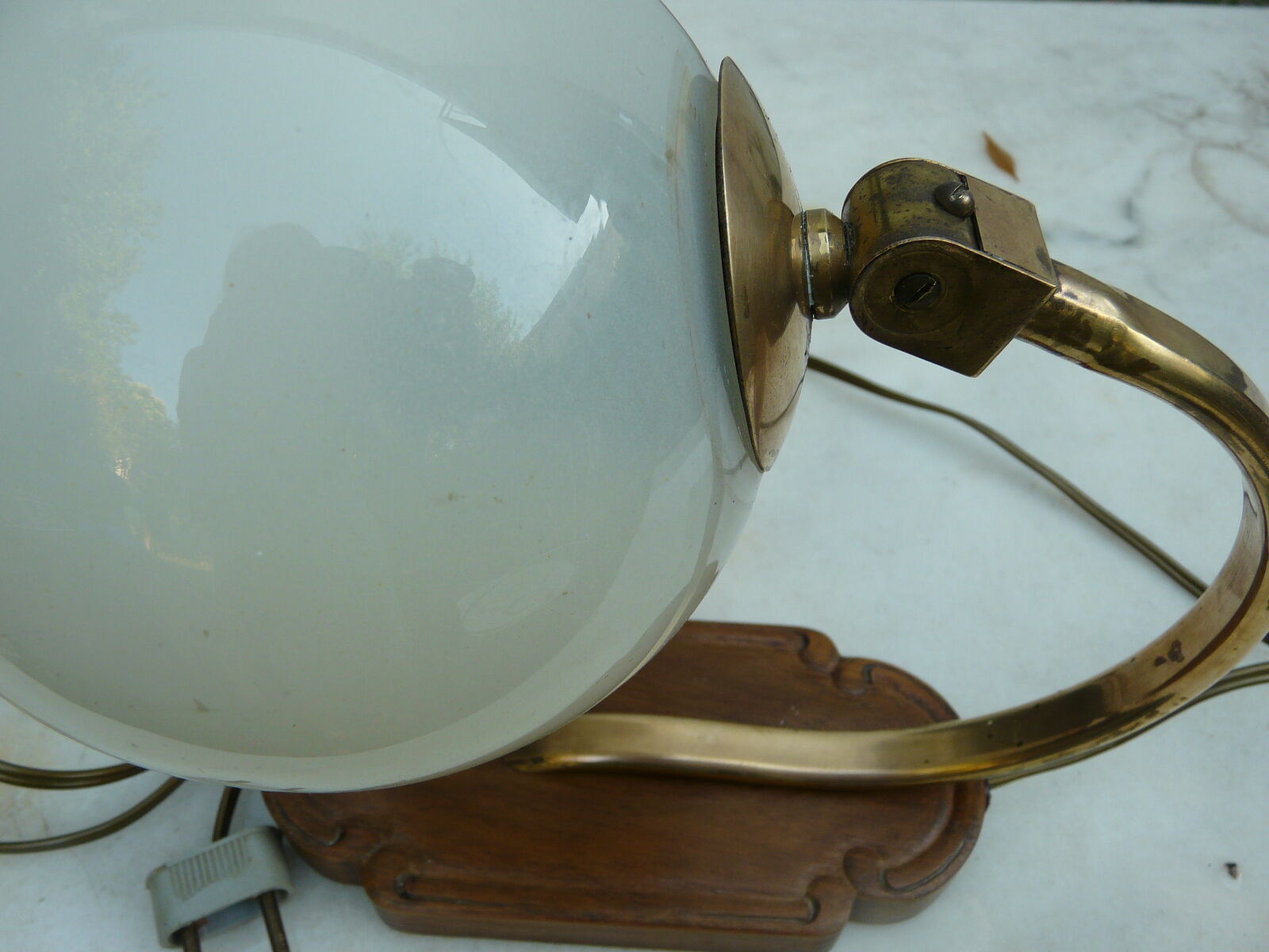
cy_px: 476
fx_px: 1026
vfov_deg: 49.7
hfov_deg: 63.4
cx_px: 634
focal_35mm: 28
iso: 100
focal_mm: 4.6
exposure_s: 1/100
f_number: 3.6
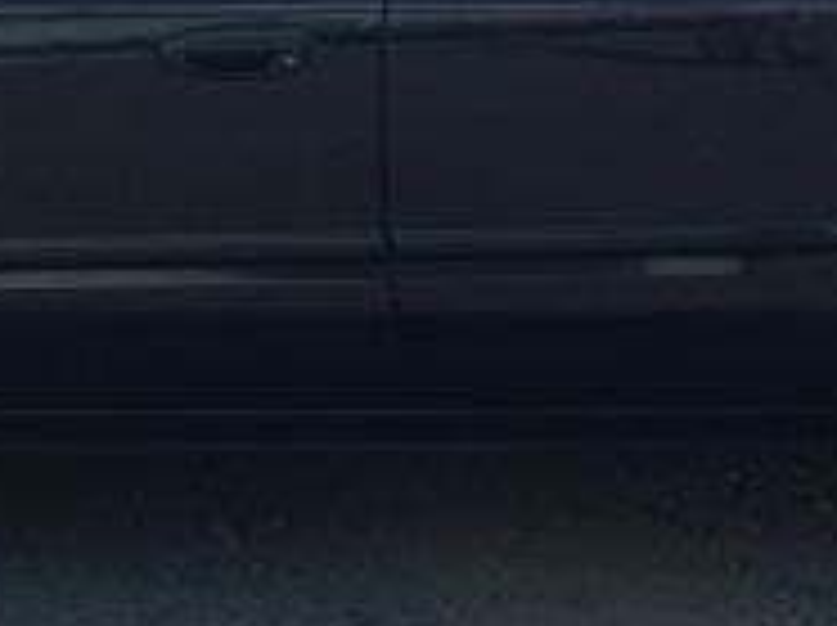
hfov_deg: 13.9
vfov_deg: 10.4
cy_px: 149
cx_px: 436
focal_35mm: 142
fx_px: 3429
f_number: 2.4
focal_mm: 4.12
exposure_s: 1/809
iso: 50
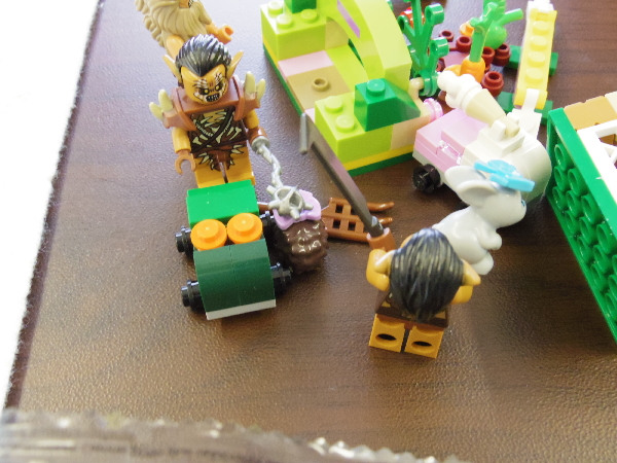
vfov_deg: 40.7
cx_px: 308
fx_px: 624
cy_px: 232
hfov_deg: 52.6
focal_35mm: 35
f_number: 4.5
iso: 1250
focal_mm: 6.4
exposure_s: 1/60
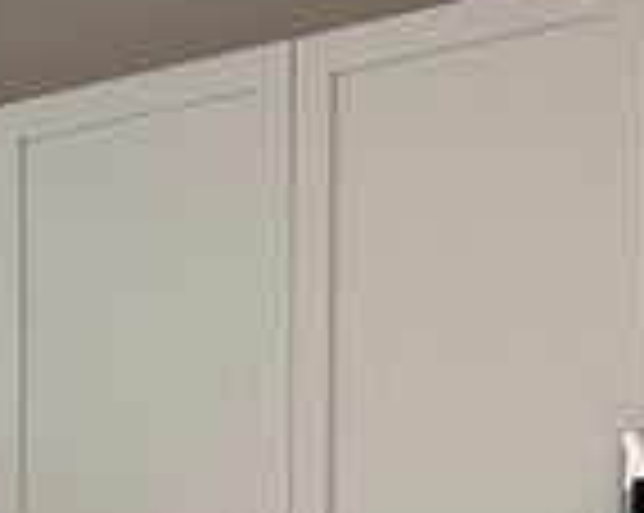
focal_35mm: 168
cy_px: 1264
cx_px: -716
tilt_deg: -7.8
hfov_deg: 10.4
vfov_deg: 8.4
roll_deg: +1.7
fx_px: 3198
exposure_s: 1/178
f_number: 1.78
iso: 100
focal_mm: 6.76
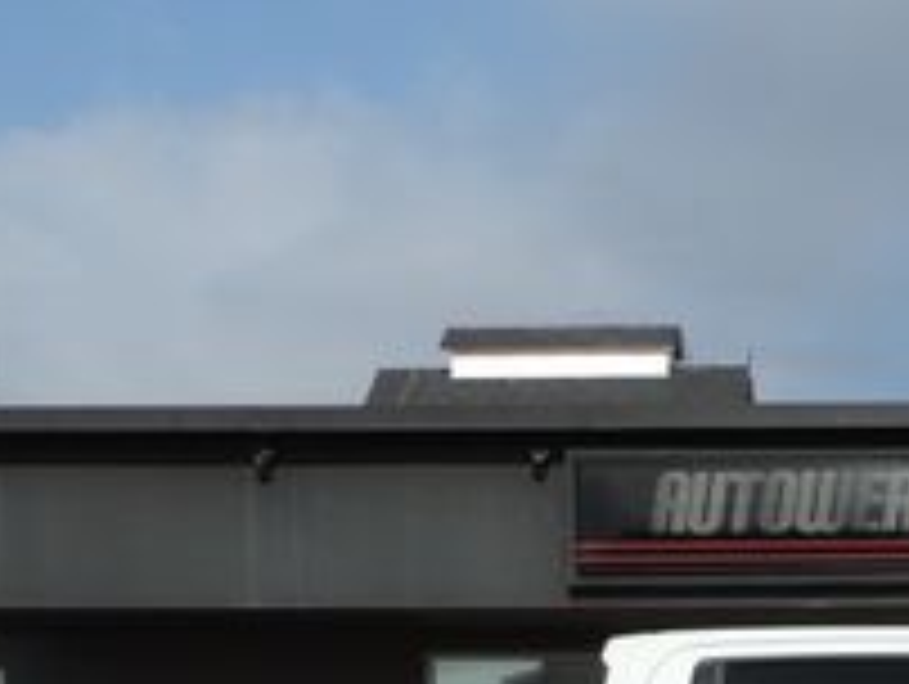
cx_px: 909
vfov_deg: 17.3
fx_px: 1998
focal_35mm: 76
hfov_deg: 24.5
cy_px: 1062
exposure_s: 1/1250
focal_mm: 4.3
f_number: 3.7
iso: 80
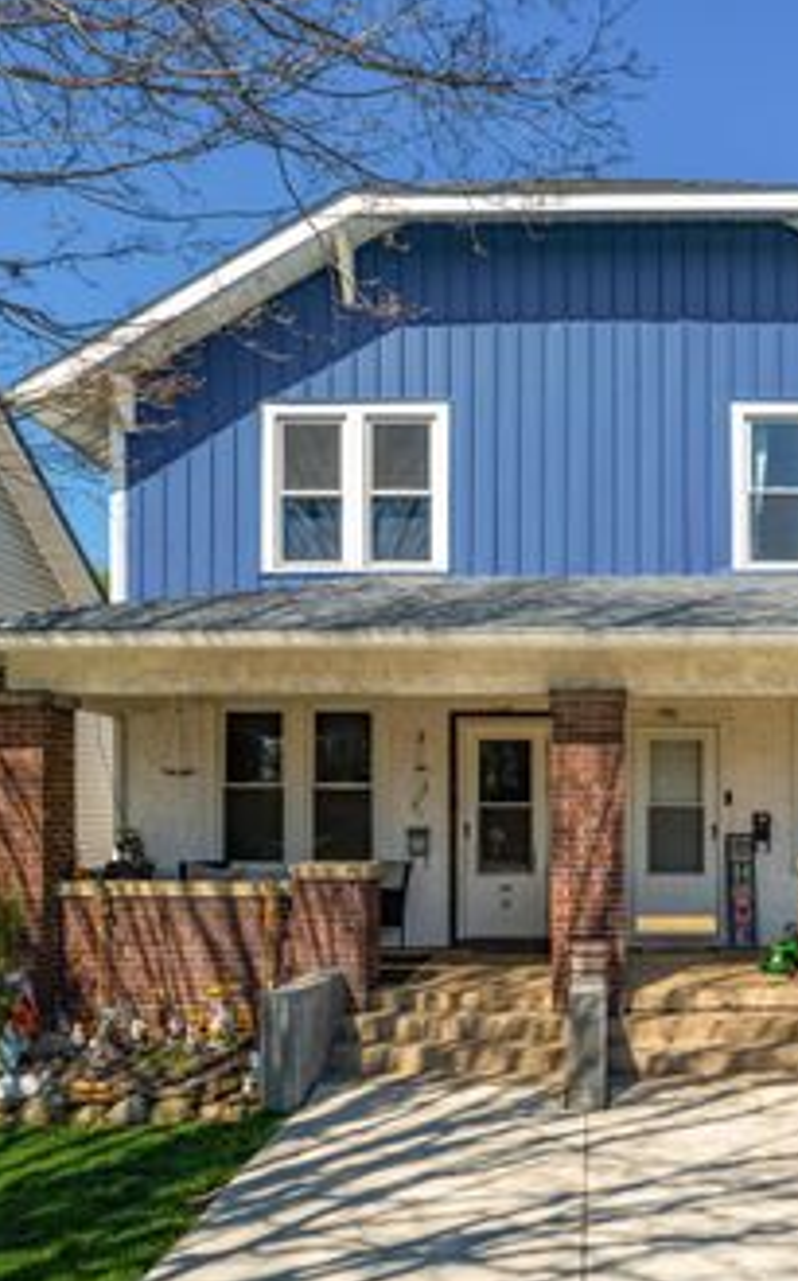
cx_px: 588
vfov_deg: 61.0
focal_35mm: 31
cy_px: 640
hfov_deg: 39.4
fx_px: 1086
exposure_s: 1/125
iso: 100
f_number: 8
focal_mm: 13.4
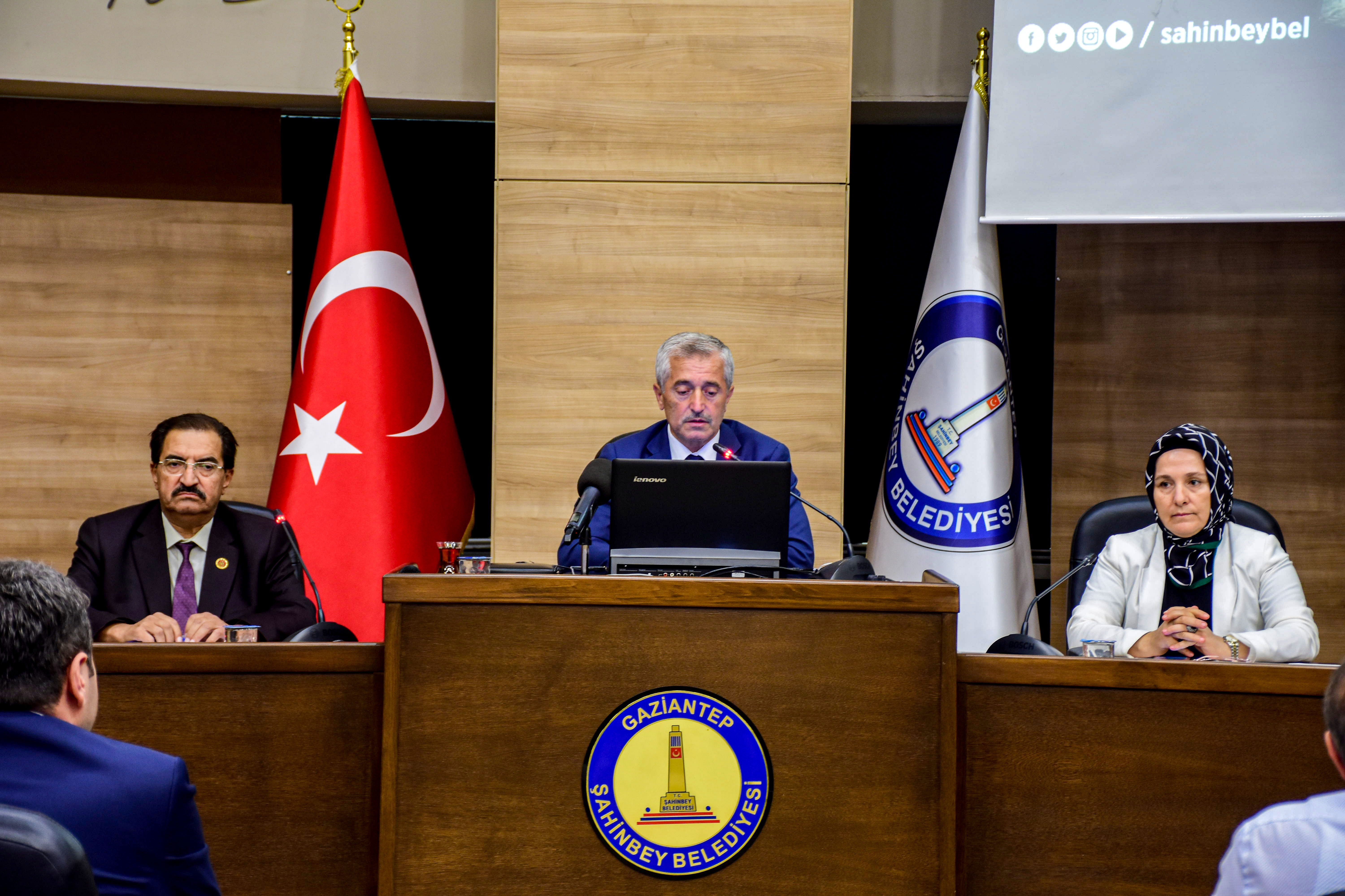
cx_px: 672
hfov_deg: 20.6
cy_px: 448
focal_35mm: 99
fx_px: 3698
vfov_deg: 13.8
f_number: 5
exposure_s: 1/4
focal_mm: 66
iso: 800
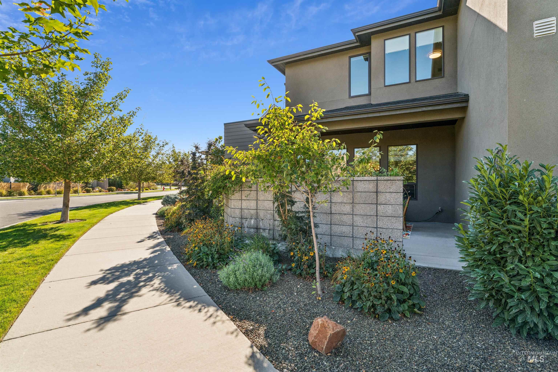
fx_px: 267
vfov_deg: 69.8
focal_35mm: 17
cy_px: 186
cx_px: 279
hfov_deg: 92.6
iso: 400
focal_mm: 17.2
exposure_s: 1/80
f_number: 13
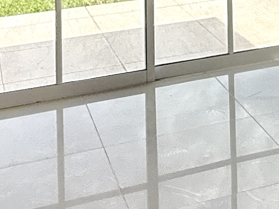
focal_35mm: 101
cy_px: -222
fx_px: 814
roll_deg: +1.5
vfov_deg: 12.6
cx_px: 355
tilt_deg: +1.2
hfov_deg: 18.2
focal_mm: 2.22
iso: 64
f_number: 2.2
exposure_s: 1/1656
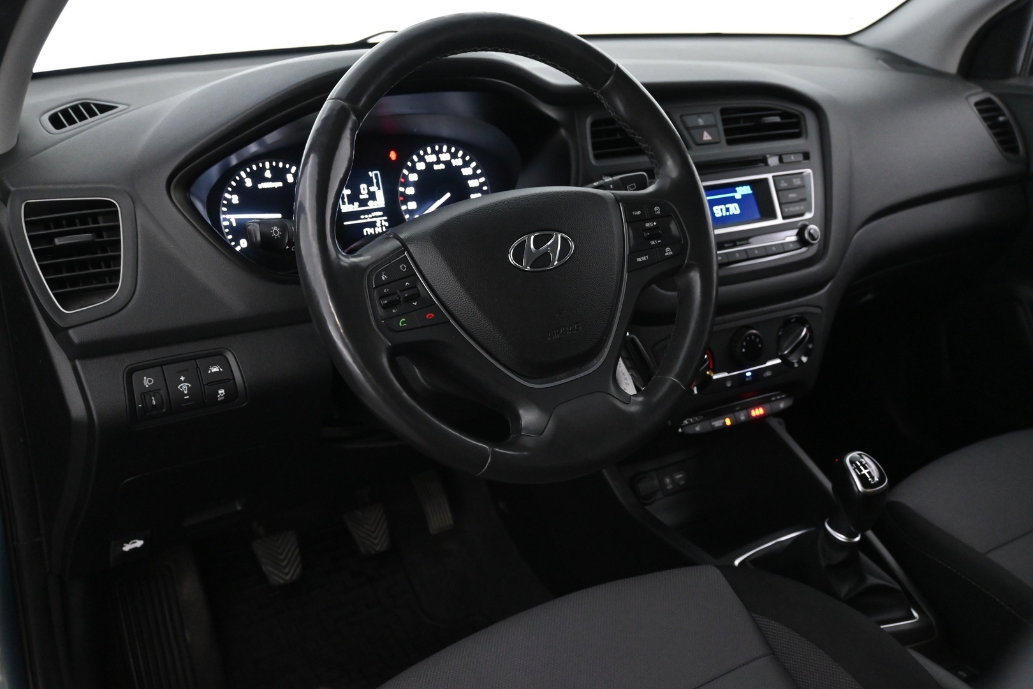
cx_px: 516
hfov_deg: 56.1
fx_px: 968
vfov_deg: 39.1
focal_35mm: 34
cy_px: 344
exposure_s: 1/40
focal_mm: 22.5
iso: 2800
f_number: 4
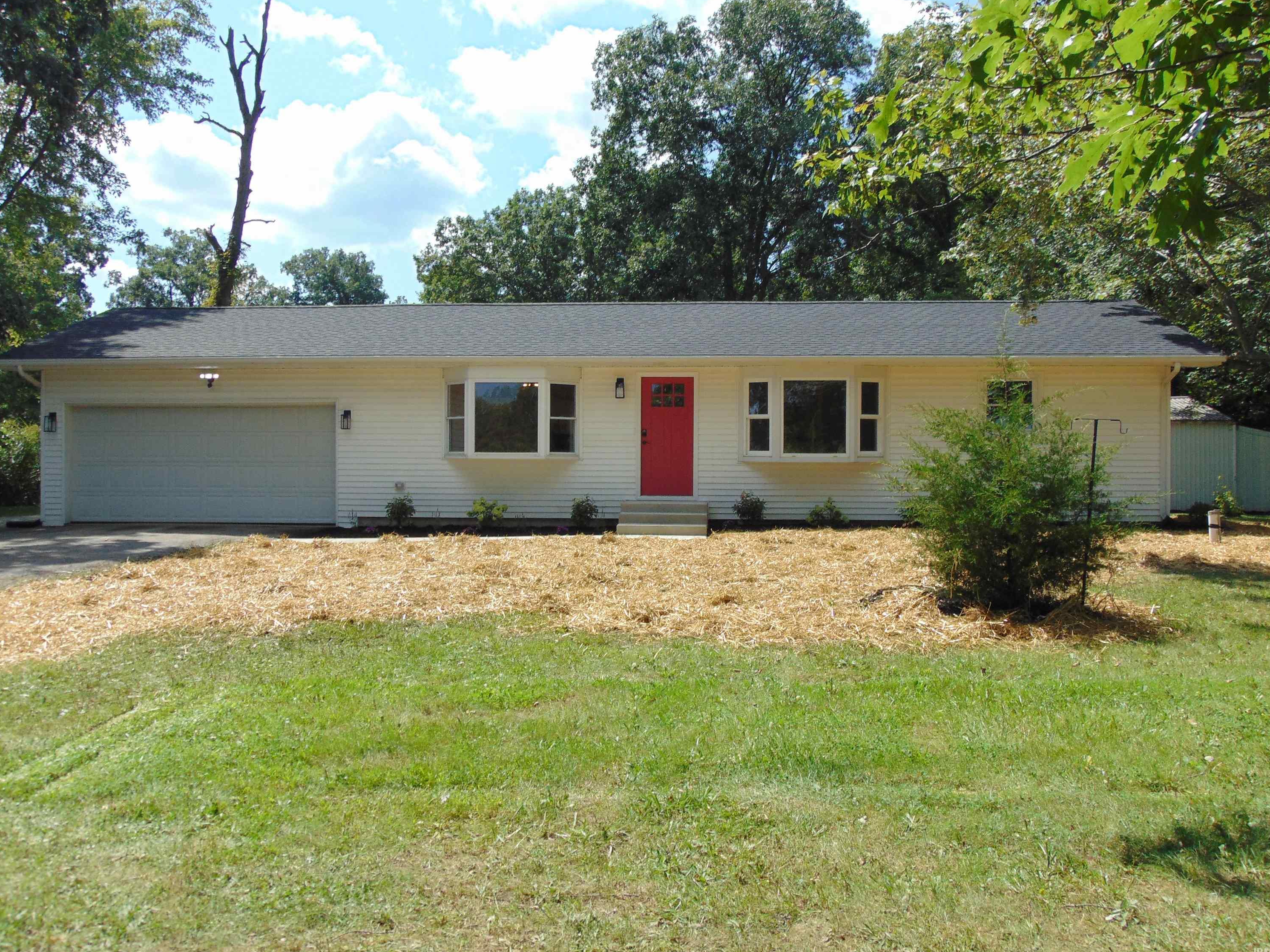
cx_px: 632
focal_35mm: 34
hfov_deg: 54.0
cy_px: 470
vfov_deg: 41.8
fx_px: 1247
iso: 80
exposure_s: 1/200
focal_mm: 5.8
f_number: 8.2
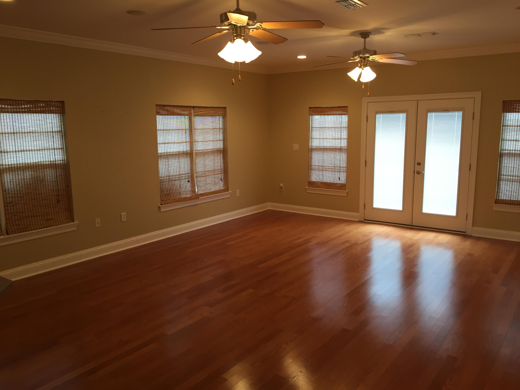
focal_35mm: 29
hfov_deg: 61.7
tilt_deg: -10.0
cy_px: 195
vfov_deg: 48.2
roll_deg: +0.9
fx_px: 436
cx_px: 260
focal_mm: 4.15
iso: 64
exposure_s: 1/30
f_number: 2.2
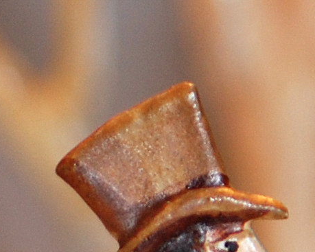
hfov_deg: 3.1
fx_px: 5546
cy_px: 527
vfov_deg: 2.6
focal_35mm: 595
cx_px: 1254
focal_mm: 50
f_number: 2.8
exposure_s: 1/60
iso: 200
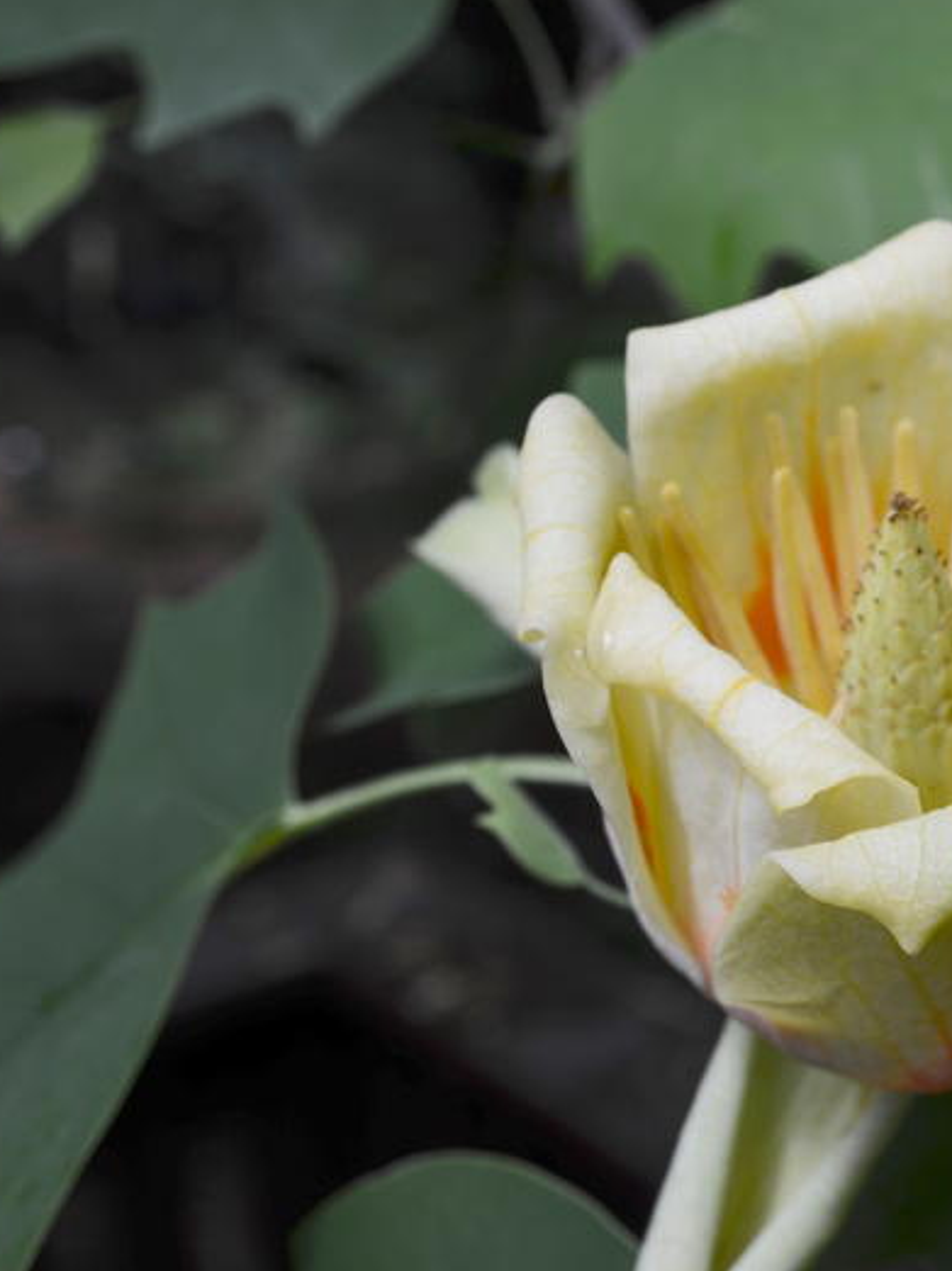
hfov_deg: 19.2
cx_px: 898
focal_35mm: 75
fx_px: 2752
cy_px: 632
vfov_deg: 26.0
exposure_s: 1/100
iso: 100
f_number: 8
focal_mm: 34
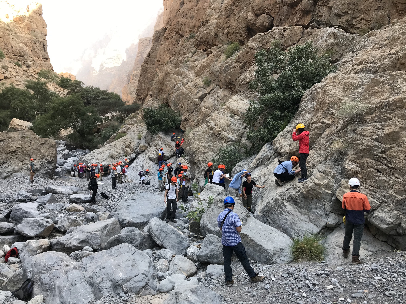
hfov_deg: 63.4
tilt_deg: +0.2
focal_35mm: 28
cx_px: 203
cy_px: 152
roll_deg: +0.5
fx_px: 328
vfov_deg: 49.7
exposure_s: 1/165
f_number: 1.8
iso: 20
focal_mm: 3.99
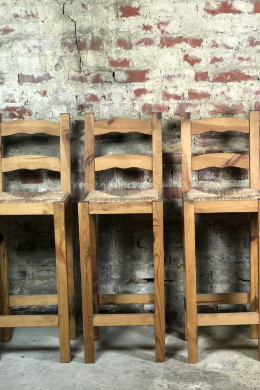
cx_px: 166
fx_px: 823
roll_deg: +0.6
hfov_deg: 17.9
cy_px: 246
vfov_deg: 26.6
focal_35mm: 76
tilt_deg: -11.4
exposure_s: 1/25
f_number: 2.4
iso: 125
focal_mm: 6
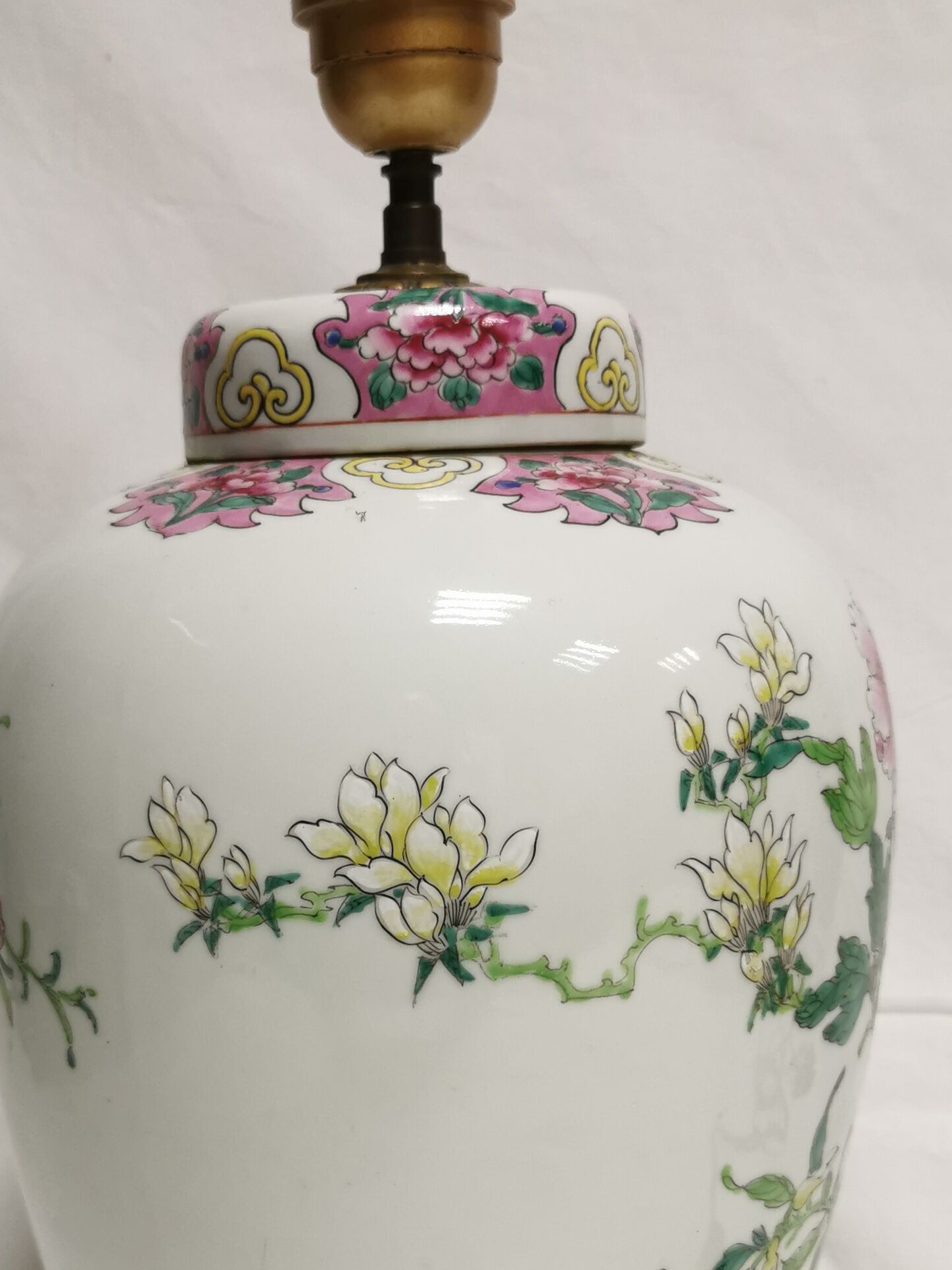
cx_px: 432
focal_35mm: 51
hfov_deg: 28.5
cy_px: 808
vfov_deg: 37.2
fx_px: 1870
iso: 160
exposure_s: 1/100
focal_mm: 5.58
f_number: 1.8
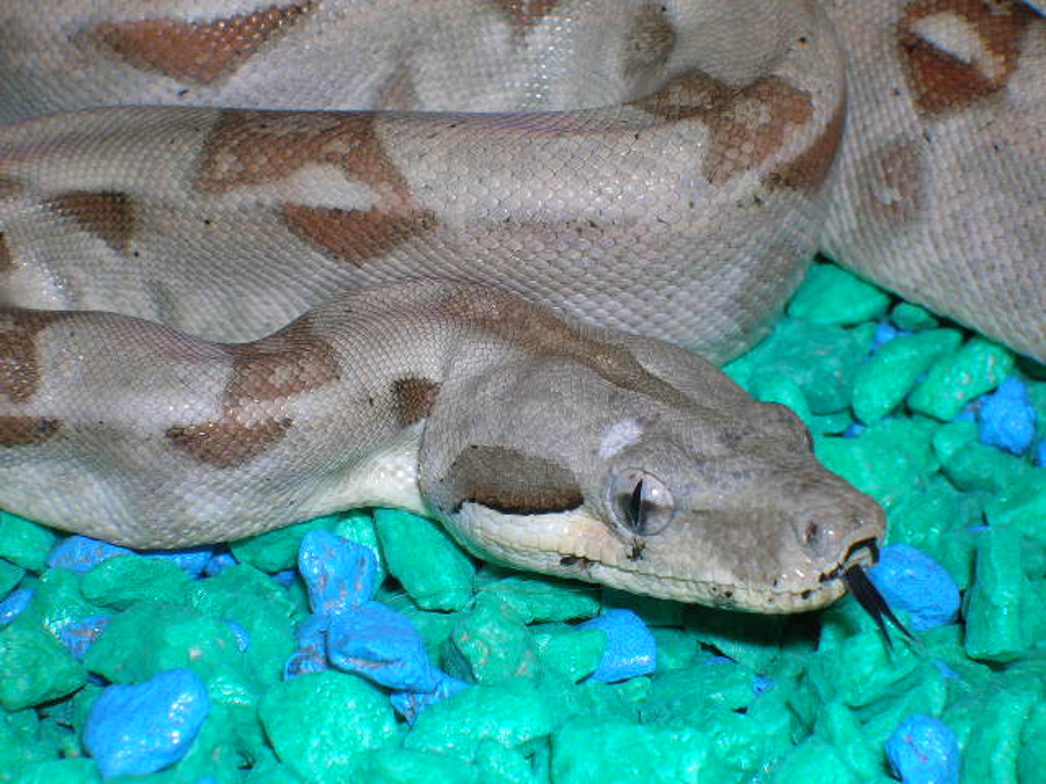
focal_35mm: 102
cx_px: 523
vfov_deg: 14.5
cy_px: 392
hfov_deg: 19.3
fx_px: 3082
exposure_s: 1/60.1
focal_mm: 17.1
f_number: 8.2
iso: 50
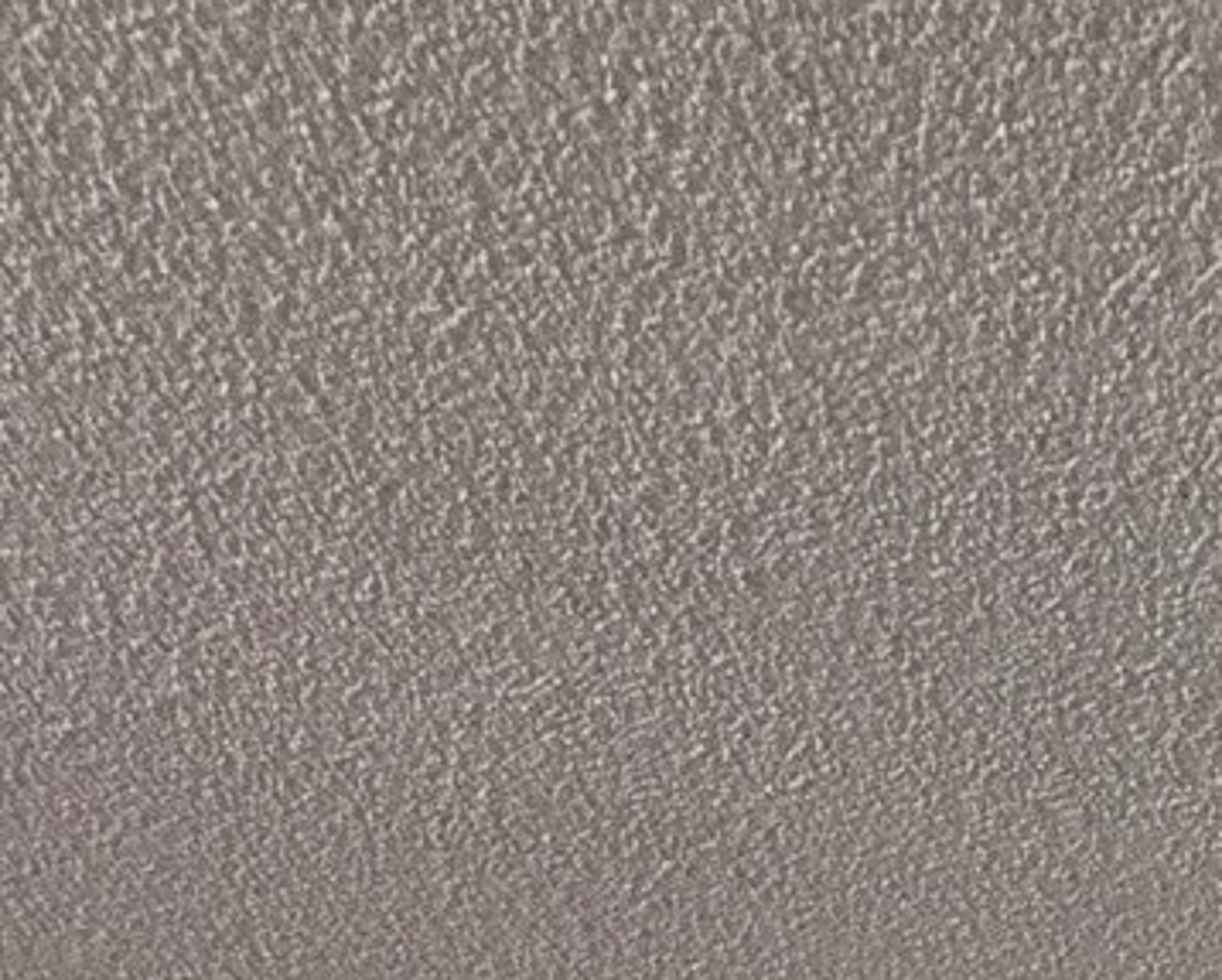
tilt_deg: -5.7
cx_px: 1543
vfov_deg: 13.8
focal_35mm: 61
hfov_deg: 26.7
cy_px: 2530
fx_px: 2208
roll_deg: -1.3
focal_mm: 2.22
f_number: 2.2
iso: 160
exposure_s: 1/120
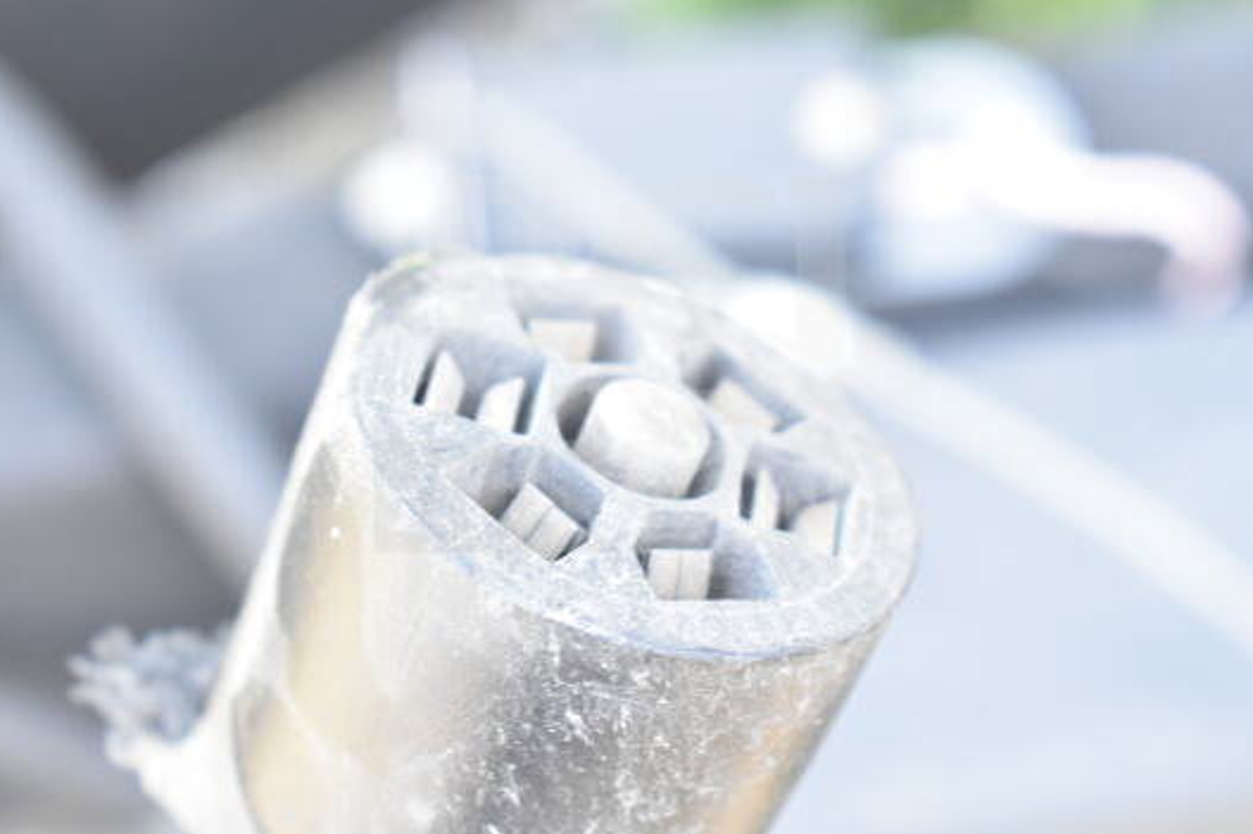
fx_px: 3325
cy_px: 365
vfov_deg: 14.3
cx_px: 640
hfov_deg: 21.3
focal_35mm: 96
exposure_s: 1/125
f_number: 7.1
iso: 1600
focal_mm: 55
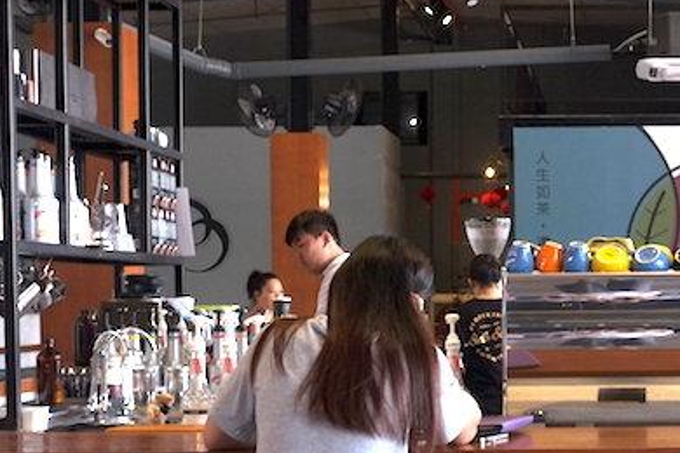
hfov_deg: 23.3
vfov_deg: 16.1
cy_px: 362
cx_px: 656
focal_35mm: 84
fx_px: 1587
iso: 1000
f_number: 5.6
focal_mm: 27
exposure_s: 1/60
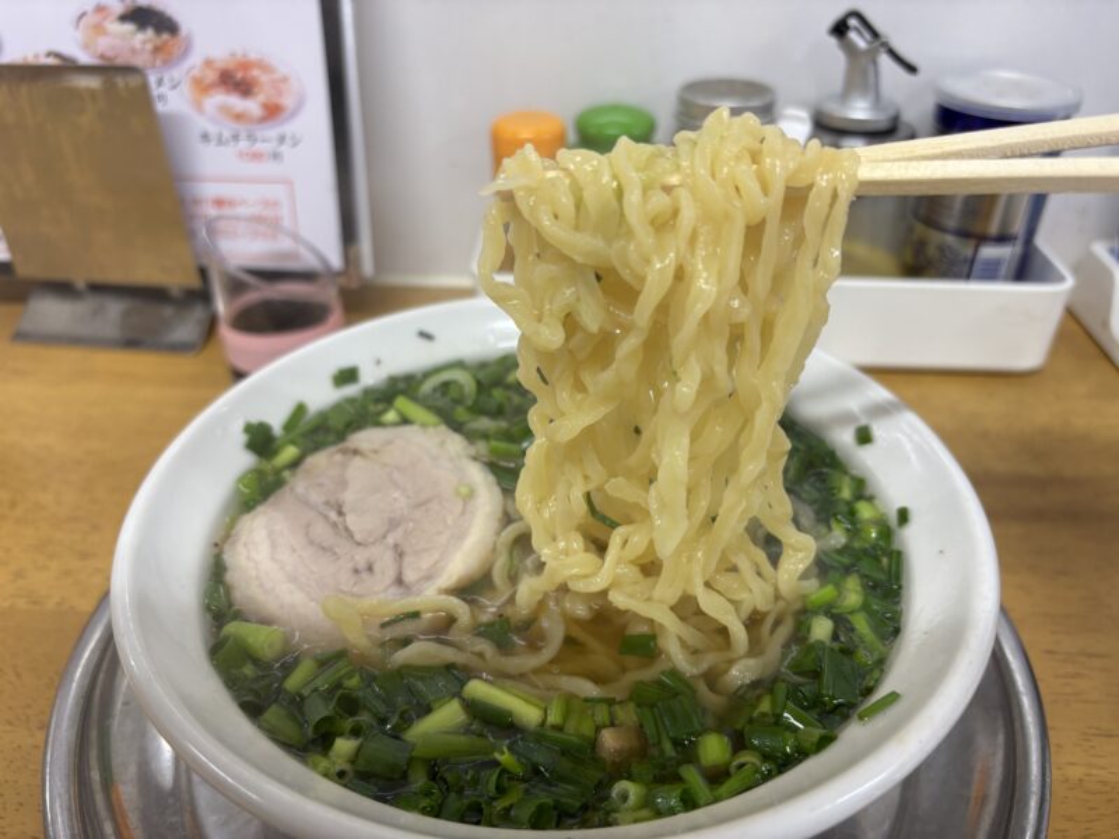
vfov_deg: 53.1
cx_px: 560
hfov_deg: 67.3
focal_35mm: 26
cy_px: 420
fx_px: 840
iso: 100
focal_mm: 5.96
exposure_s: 1/100
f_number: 1.6
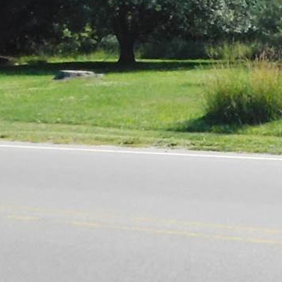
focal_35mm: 94
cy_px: -32
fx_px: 866
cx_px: 390
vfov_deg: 17.8
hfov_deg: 17.1
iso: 1600
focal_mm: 5.3
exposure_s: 1/1500
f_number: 6.4
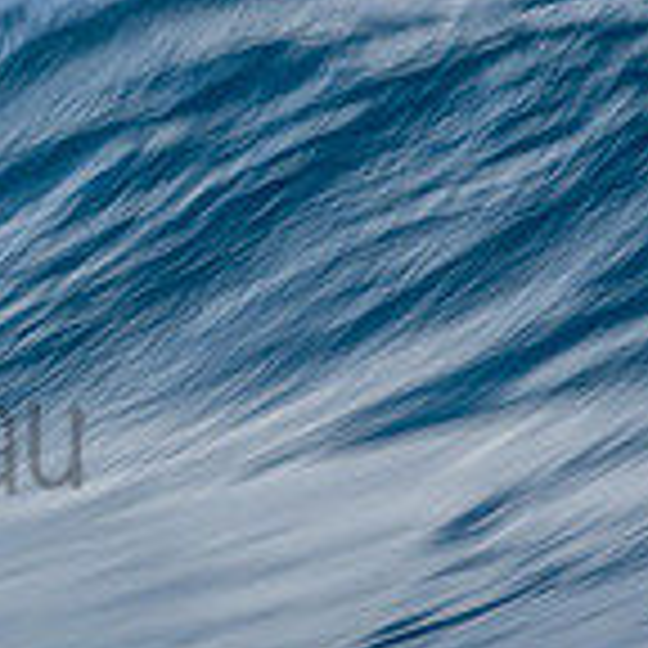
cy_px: 385
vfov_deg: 0.7
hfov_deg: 0.7
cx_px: -392
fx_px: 52354
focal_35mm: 2472
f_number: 22
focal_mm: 480
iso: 100
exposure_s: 1/25
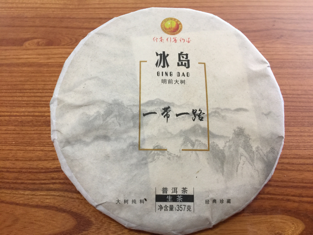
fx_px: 262
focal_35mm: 29
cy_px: 118
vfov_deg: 48.2
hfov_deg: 61.7
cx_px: 156
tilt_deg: -52.4
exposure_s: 1/33
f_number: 2.2
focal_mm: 4.15
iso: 80
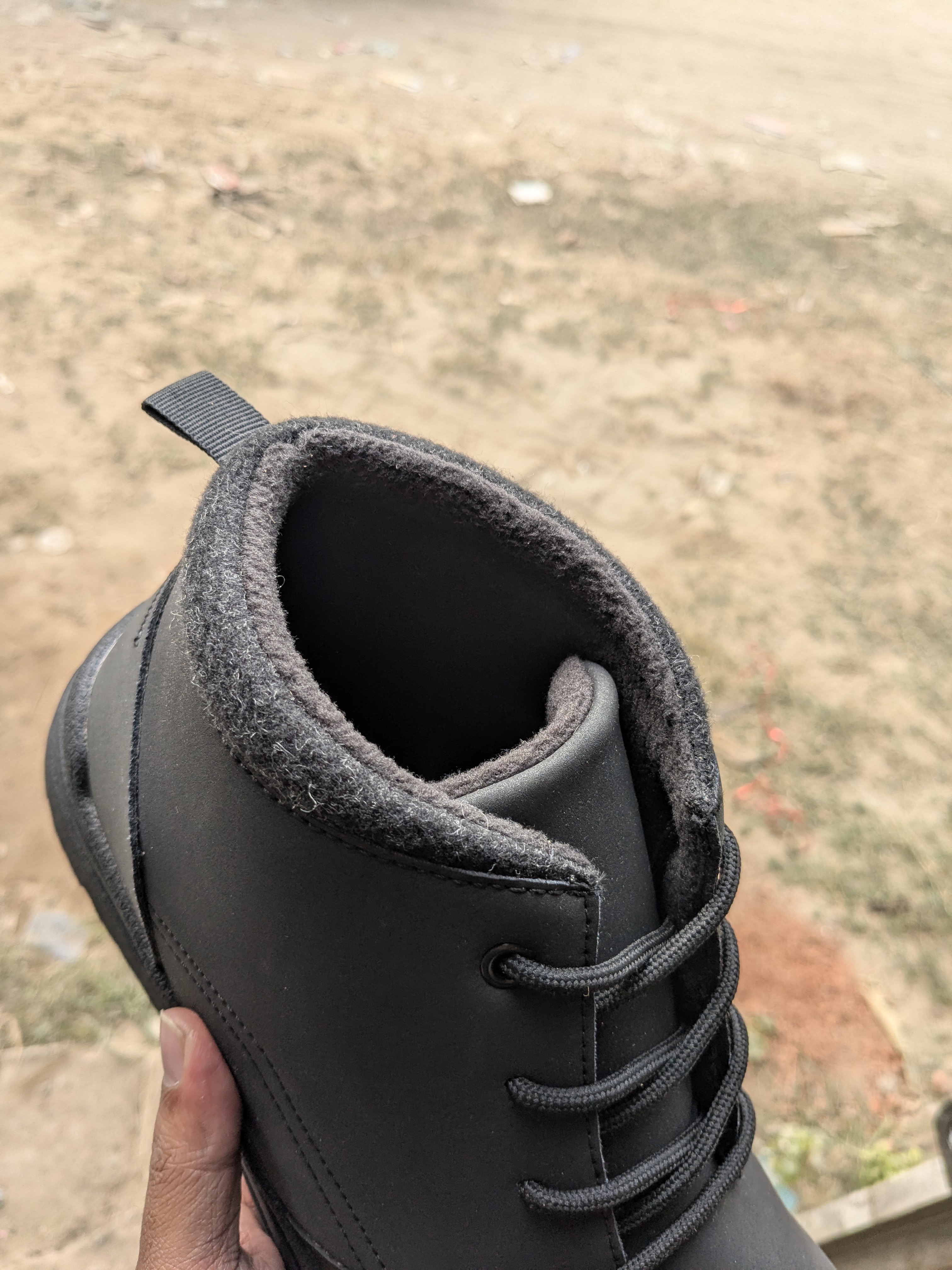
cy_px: 635
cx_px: 476
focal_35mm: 27
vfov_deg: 65.3
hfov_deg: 51.4
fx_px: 990
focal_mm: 4.38
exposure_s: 1/339
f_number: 1.73
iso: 45
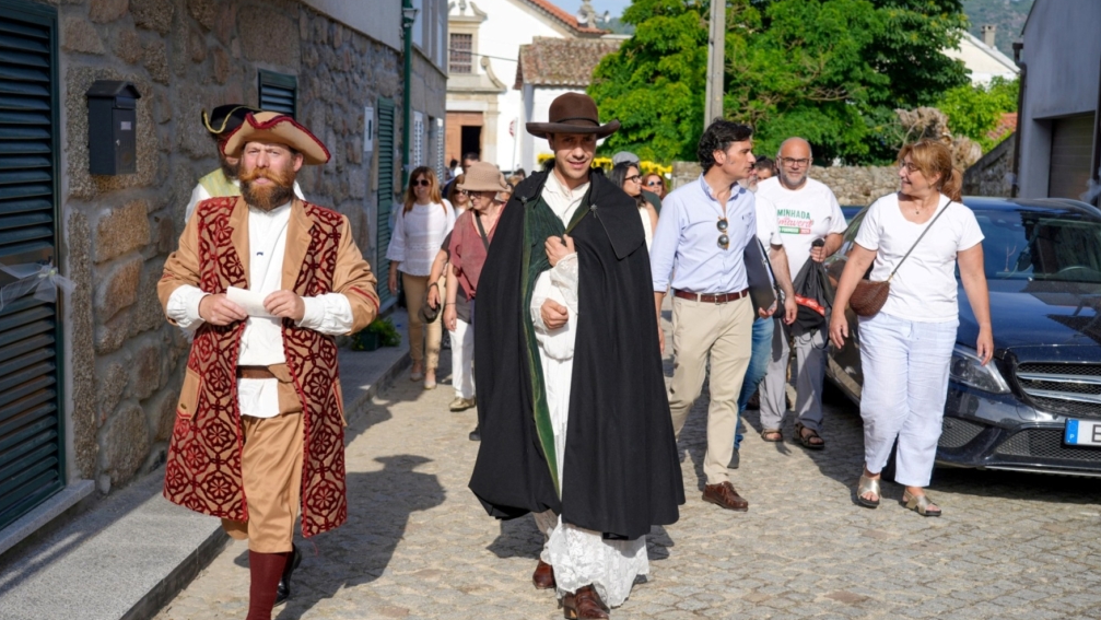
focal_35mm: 45
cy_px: 346
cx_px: 542
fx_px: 1314
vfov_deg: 26.5
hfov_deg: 45.5
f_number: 4.5
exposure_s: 1/800
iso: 100
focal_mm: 42
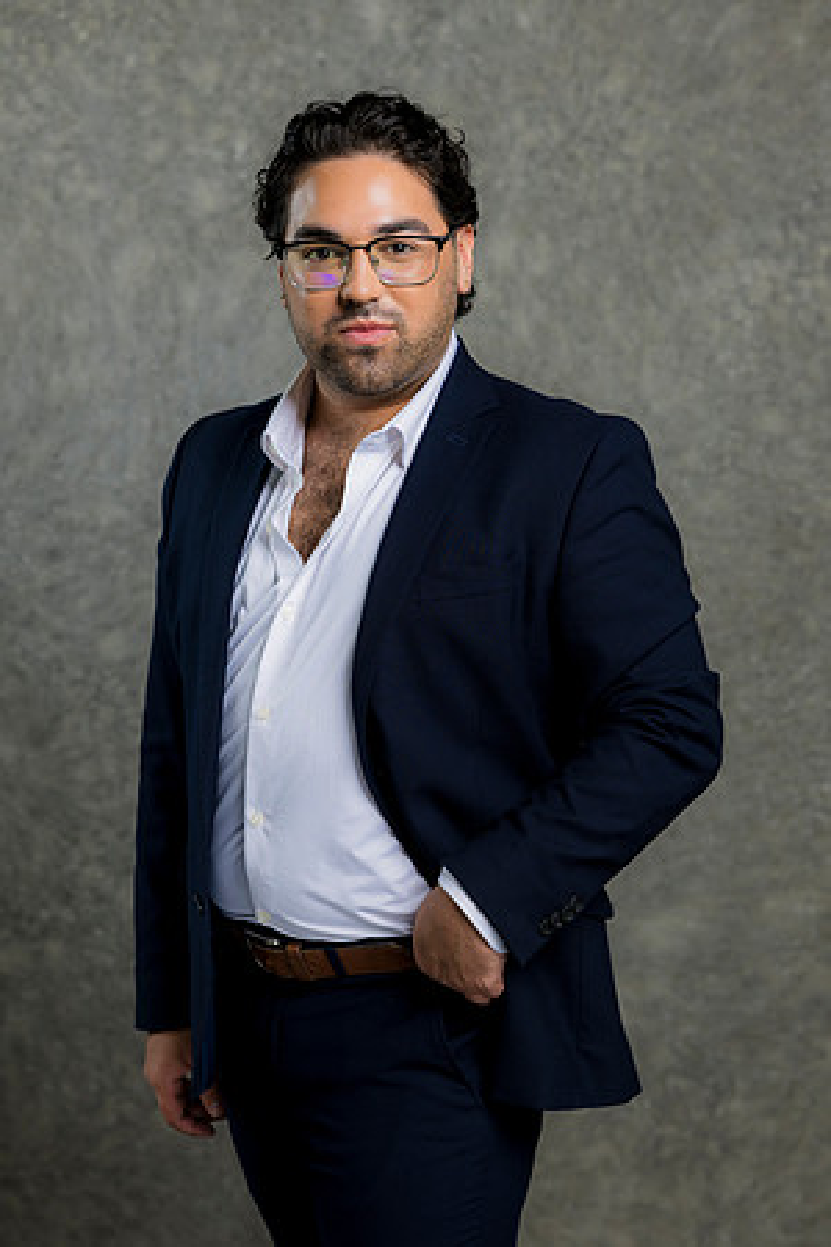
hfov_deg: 16.1
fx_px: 2943
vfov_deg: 23.9
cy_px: 624
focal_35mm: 85
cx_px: 416
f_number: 5
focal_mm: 85
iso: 125
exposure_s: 1/200
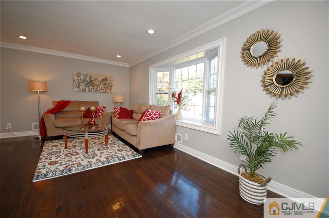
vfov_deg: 77.2
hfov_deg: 100.5
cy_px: 109
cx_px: 164
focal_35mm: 15
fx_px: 137
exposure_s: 1/80
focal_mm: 10
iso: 400
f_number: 4
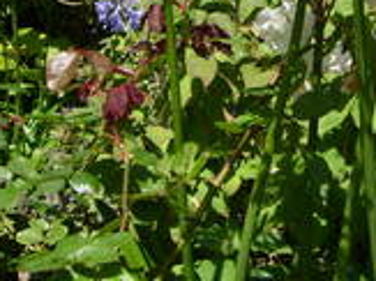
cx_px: 406
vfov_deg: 14.6
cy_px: -76
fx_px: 1053
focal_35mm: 97
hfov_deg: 19.5
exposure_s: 1/304
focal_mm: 7.5
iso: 50
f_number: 4.8
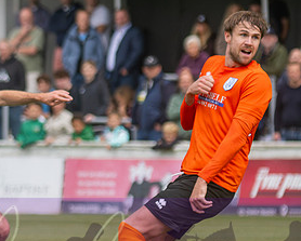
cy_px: 127
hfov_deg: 2.4
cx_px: -264
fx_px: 7152
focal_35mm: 802
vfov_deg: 1.9
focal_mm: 155
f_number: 2.8
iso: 280
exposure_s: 1/1250
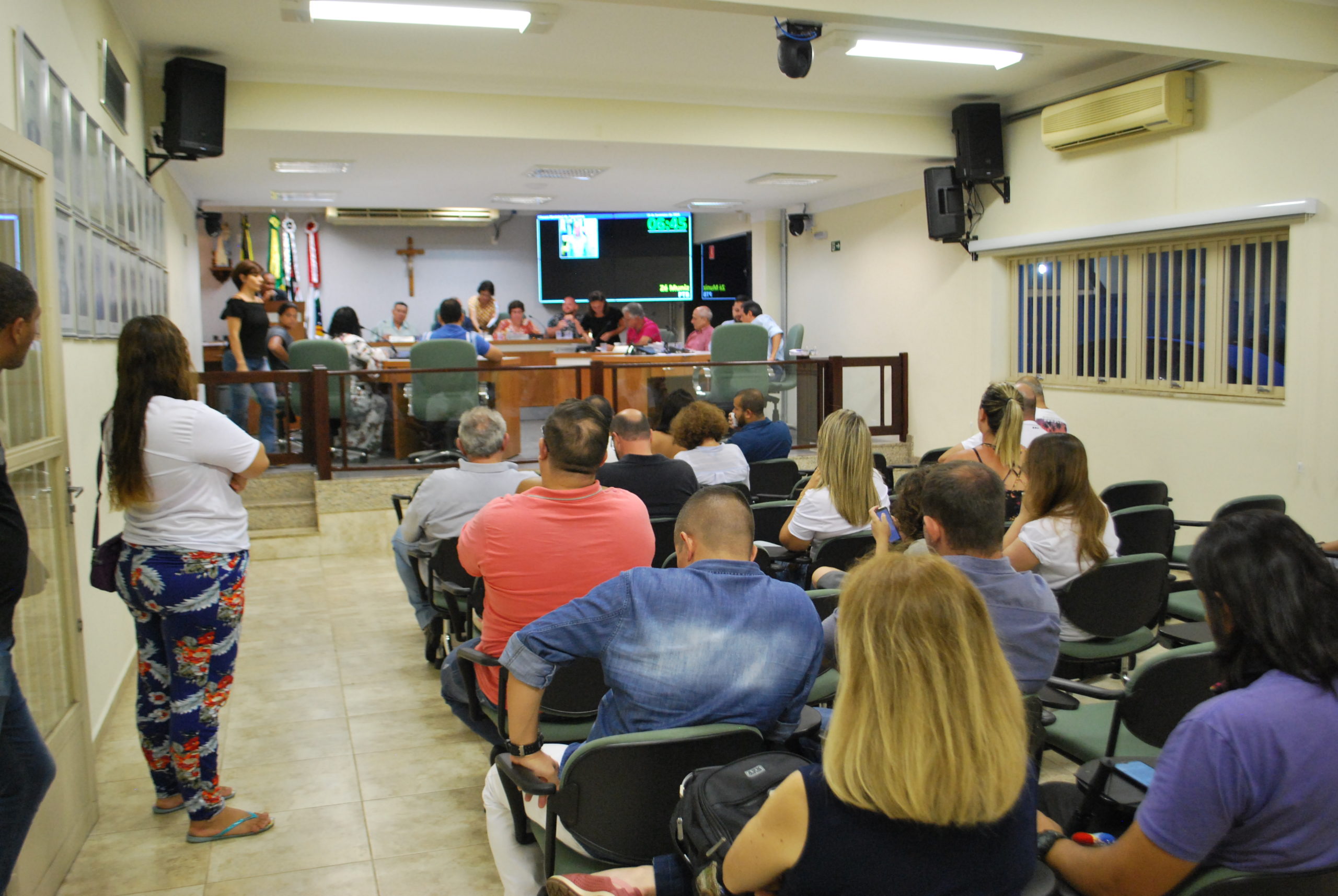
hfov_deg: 61.9
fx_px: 1116
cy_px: 448
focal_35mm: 30
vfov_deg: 43.7
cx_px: 669
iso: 800
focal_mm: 20
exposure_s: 1/60
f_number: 3.8
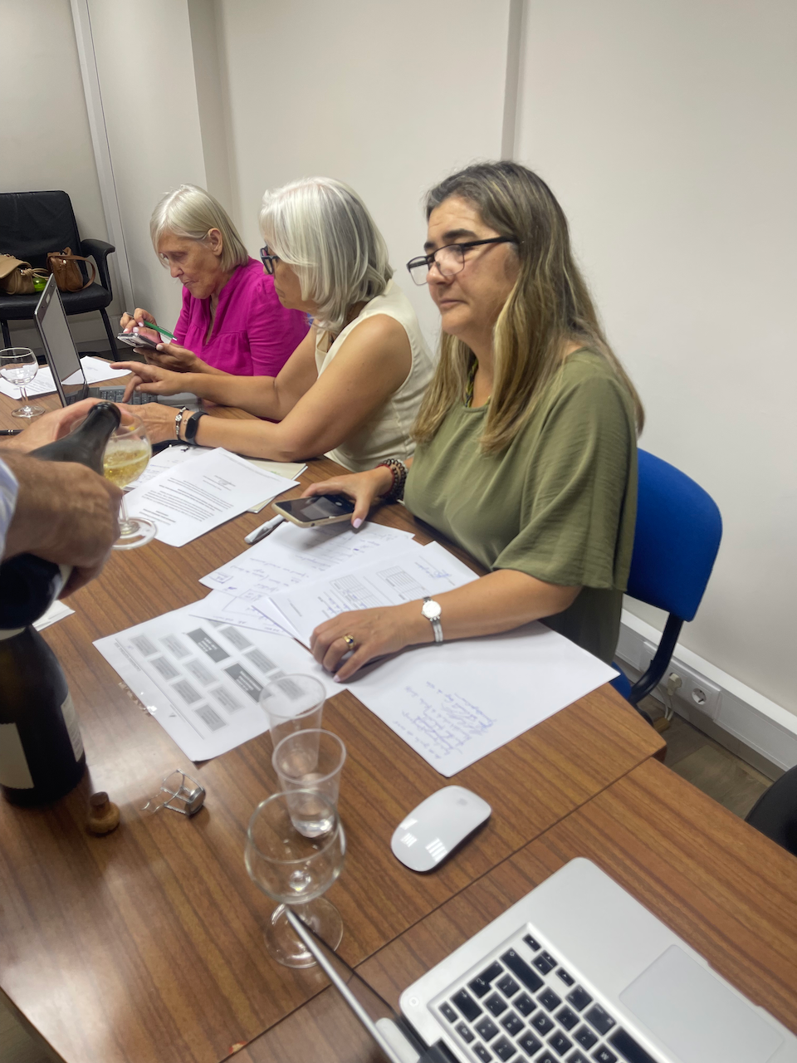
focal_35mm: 25
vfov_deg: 69.4
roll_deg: -1.0
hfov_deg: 54.9
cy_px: 532
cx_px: 398
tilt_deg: -29.2
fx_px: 767
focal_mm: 5.1
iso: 100
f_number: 1.6
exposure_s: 1/100
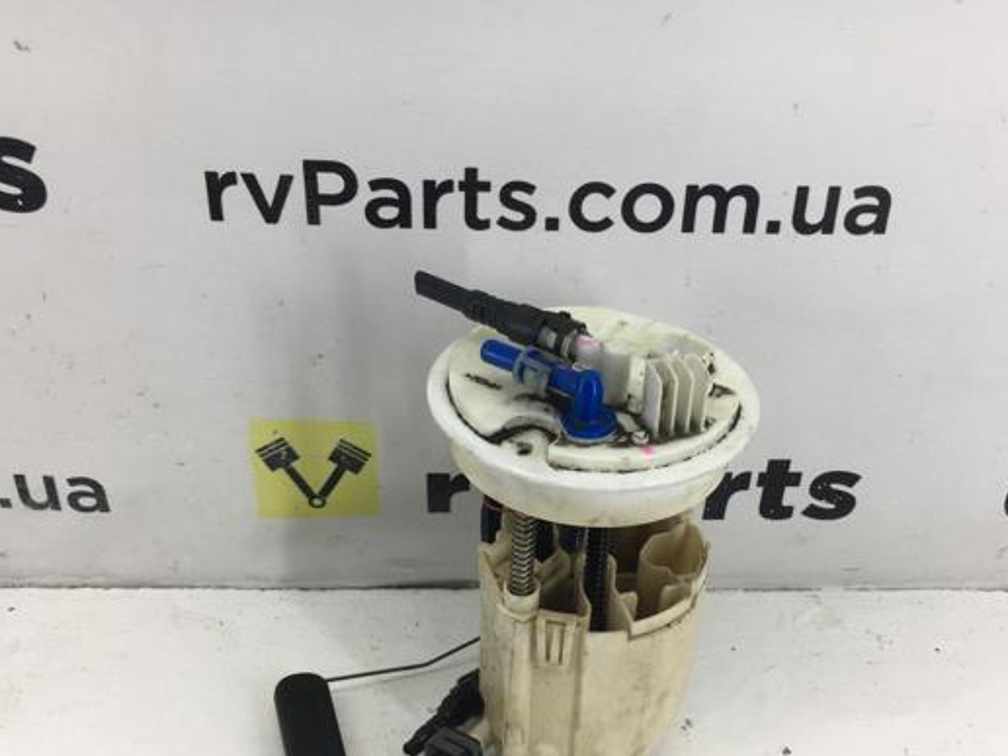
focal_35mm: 36
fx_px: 1048
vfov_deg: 39.6
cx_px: 543
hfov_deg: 51.3
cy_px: 416
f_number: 2.2
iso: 40
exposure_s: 1/100
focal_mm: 4.15
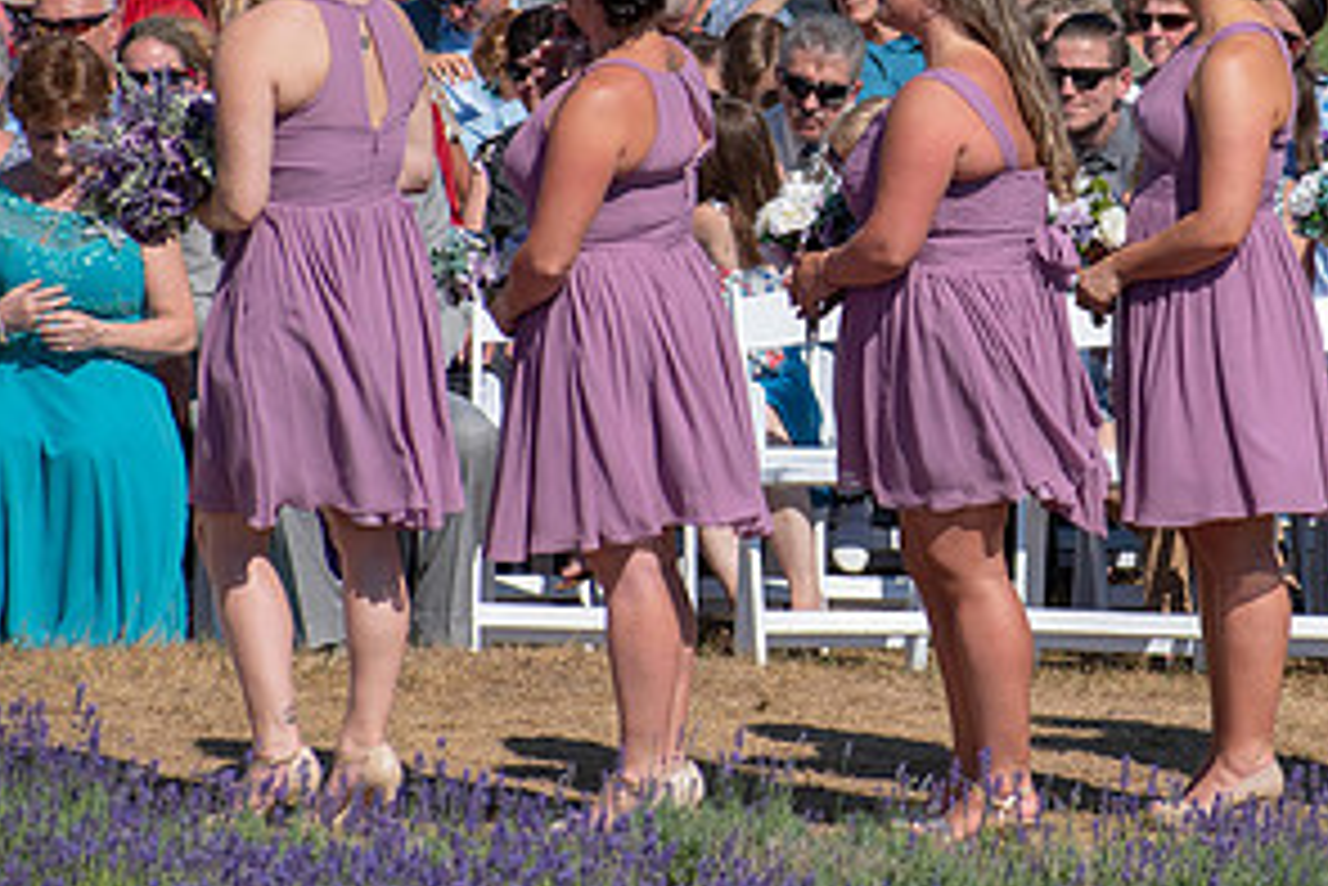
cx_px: 936
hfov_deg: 4.4
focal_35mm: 472
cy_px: 286
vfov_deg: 2.9
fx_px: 17419
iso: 200
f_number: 5.6
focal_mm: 160
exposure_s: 1/2000
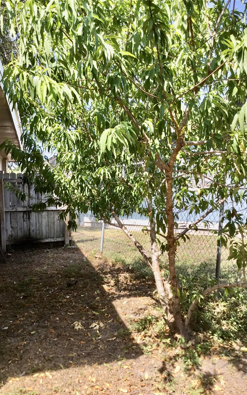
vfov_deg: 58.2
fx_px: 356
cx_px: 100
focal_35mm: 33
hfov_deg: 38.2
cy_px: 198
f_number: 2.4
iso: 25
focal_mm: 3.3
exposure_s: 1/500
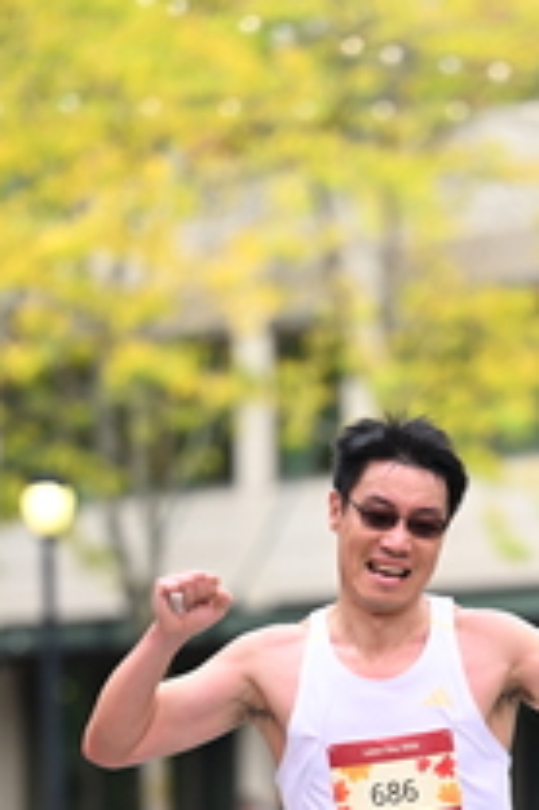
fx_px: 8008
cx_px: 545
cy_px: 845
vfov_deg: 5.8
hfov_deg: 3.9
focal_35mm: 356
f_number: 2.8
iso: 1000
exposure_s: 1/1250
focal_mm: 135
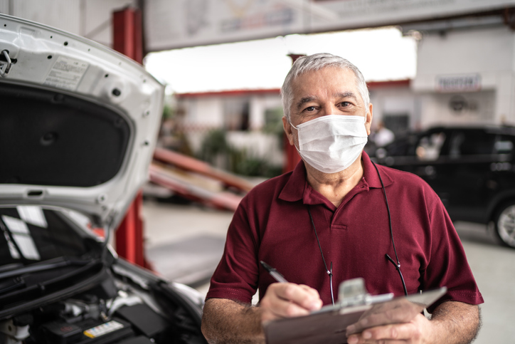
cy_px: 172
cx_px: 258
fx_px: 501
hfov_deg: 54.4
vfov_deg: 37.9
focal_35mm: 35
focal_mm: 35
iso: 80
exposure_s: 1/125
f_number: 1.4
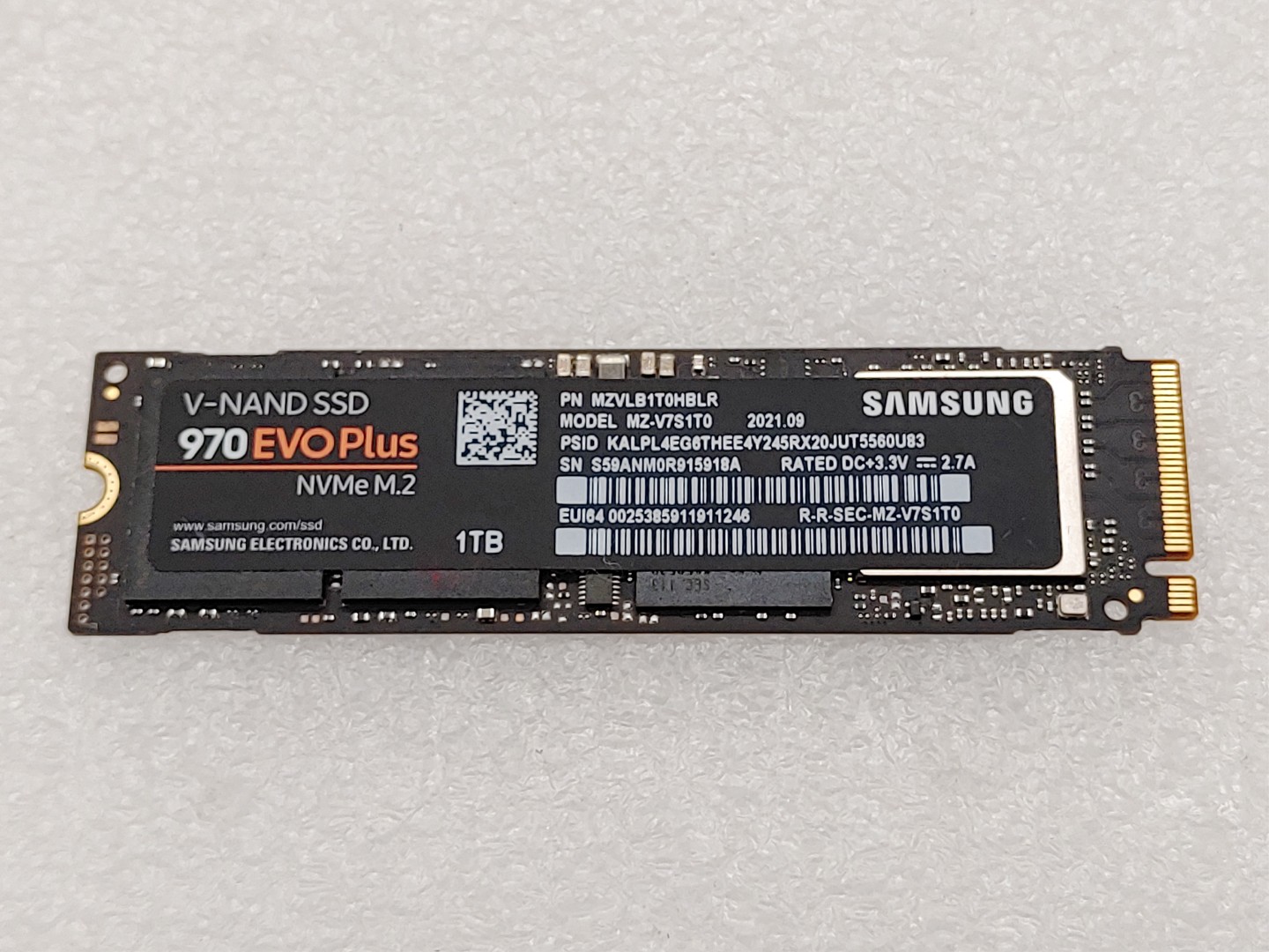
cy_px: 476
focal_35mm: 62
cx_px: 634
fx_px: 2273
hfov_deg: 31.2
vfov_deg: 23.7
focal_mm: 4.36
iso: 50
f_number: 1.8
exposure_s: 1/149
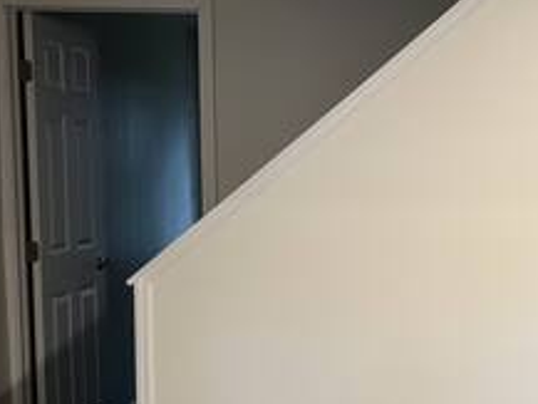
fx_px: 1244
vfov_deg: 18.4
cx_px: 552
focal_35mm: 80
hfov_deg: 23.3
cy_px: 283
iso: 250
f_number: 1.6
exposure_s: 1/60
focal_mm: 5.96
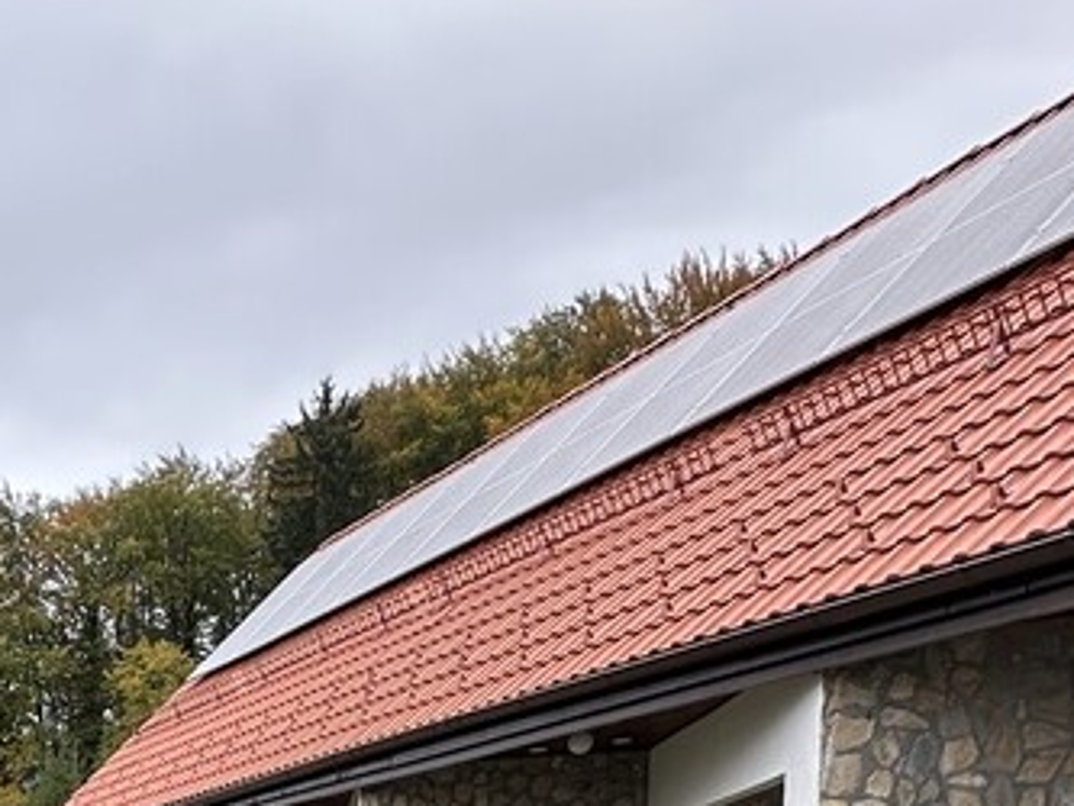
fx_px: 1335
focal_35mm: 43
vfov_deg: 26.9
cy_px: 1112
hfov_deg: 36.7
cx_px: -119
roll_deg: +1.1
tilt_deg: -5.2
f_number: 2.2
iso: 40
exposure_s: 1/165
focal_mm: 2.22
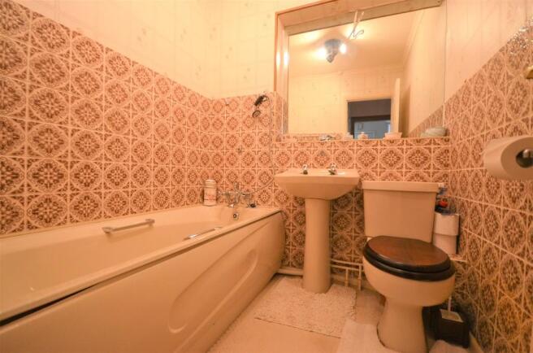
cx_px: 266
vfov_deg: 77.0
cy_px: 176
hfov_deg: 100.5
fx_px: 222
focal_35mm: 15
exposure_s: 1/60
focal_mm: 10
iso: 1100
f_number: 4
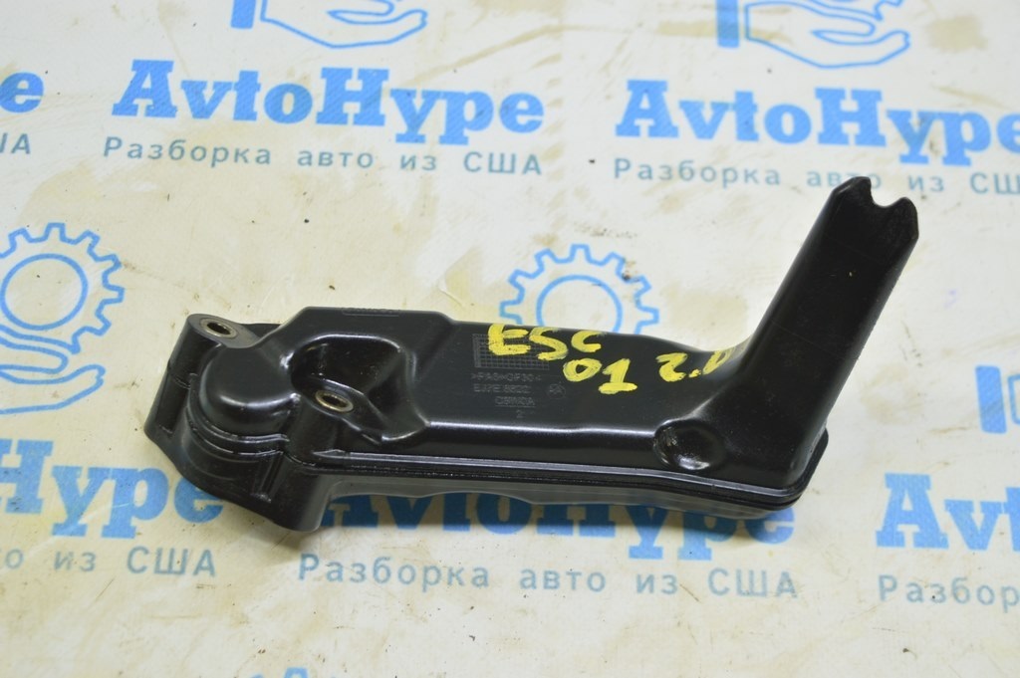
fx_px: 1529
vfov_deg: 25.0
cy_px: 339
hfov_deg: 36.9
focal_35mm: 54
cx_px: 510
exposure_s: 1/20
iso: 400
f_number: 5.6
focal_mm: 36
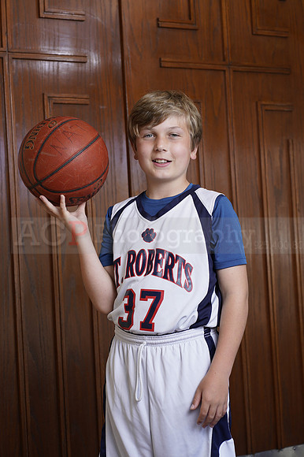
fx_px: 1078
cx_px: 152
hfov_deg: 16.1
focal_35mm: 85
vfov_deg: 23.9
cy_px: 228
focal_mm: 85
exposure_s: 1/250
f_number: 5.6
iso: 200
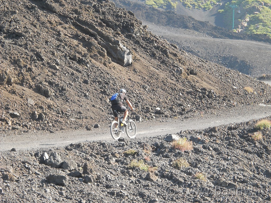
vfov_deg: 10.2
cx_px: 136
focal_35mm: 145
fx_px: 1135
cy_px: 102
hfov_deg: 13.6
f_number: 6.7
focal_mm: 24.03
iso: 125
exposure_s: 1/60
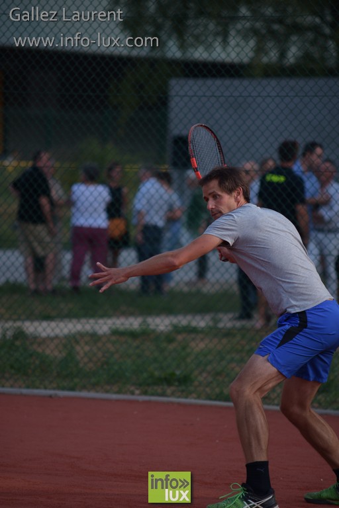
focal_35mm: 225
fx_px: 3178
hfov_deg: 6.1
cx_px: 170
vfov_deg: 9.1
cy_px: 254
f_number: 2.8
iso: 125
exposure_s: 1/1000
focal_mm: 150
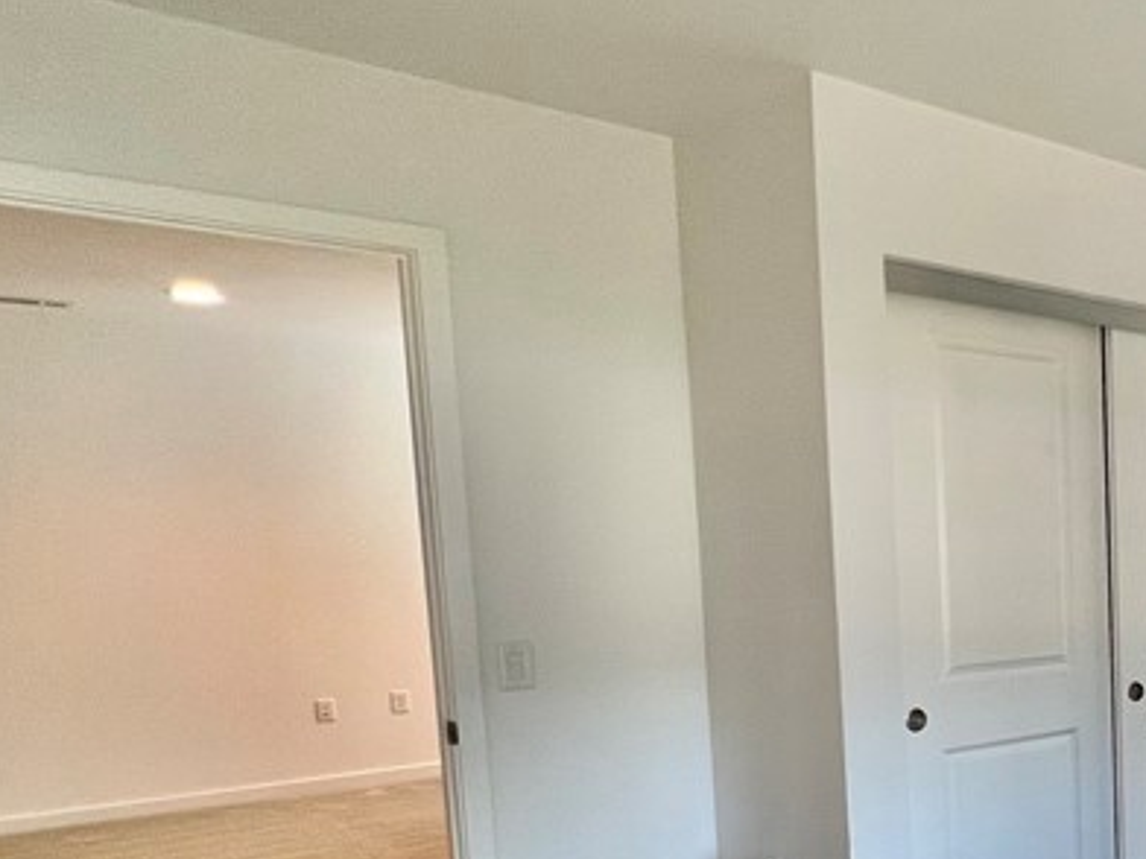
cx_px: 1371
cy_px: 646
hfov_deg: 39.3
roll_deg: +0.4
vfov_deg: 40.6
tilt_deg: -5.1
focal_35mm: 34
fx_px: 1126
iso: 125
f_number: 1.8
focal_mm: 1.57
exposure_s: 1/120
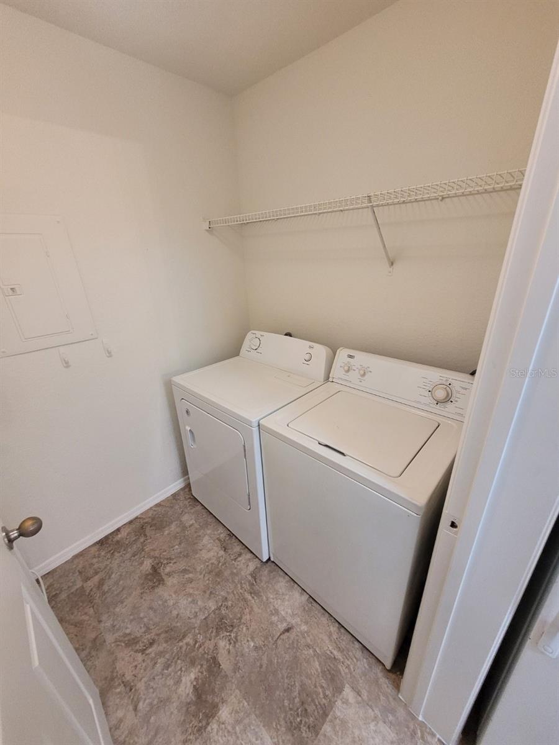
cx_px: 280
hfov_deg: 89.9
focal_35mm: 13
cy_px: 372
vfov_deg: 106.2
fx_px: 280
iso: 400
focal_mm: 1.74
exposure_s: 1/40
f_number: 2.2
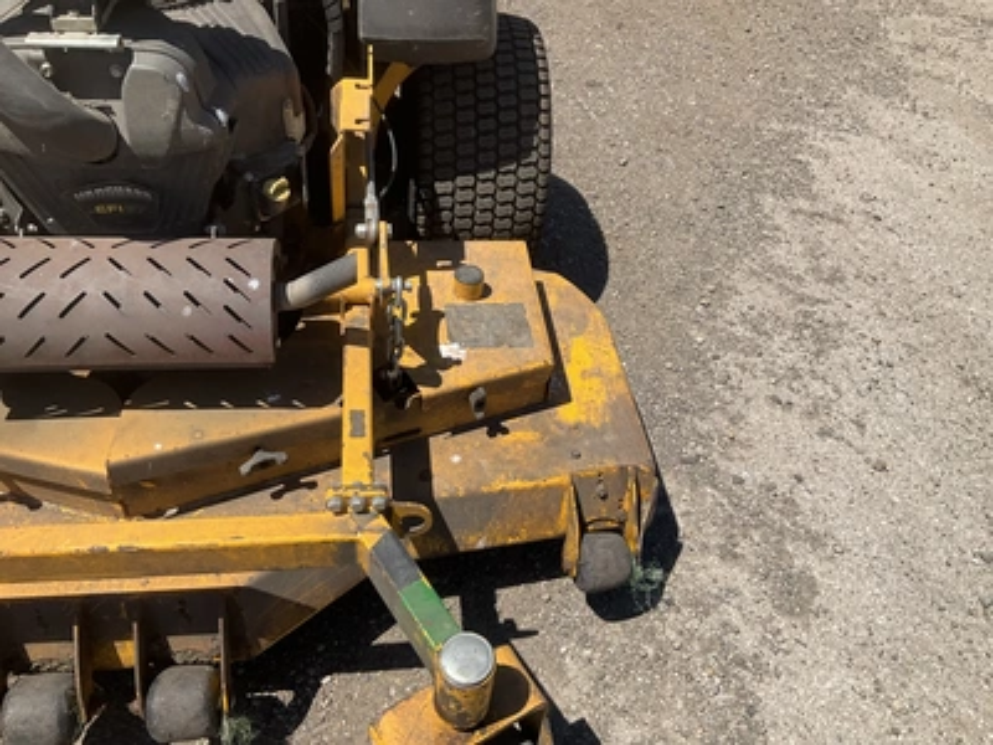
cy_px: 372
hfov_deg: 61.7
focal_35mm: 29
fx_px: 832
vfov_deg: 48.2
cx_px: 496
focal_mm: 3
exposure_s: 1/1984
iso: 25
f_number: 1.8
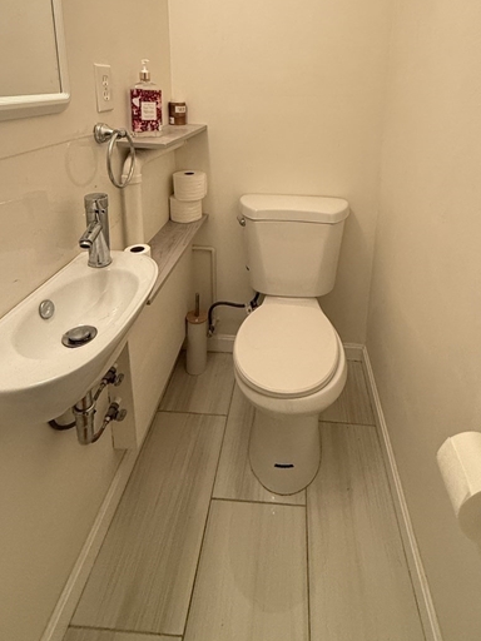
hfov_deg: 63.1
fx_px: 389
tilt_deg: -13.0
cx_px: 278
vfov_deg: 74.3
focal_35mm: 21
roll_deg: -1.5
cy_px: 174
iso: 500
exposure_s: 1/60
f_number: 2.2
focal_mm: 2.22
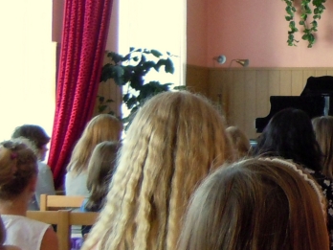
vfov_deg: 21.0
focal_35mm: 69
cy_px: 45
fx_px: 664
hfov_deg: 26.1
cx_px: 364
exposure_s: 1/50
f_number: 3.5
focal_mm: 5.4
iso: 400
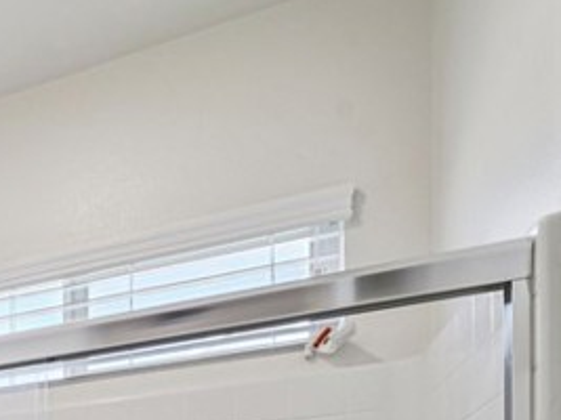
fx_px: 778
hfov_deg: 26.0
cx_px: -328
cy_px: 607
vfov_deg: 24.5
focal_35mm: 48
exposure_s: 1/30
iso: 400
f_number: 9
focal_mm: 13
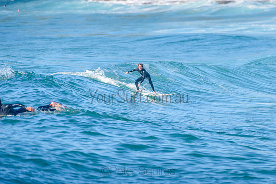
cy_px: 76
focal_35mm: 613
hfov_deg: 3.4
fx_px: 4699
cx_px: 169
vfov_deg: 2.2
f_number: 5.6
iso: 280
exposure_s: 1/2000
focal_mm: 500
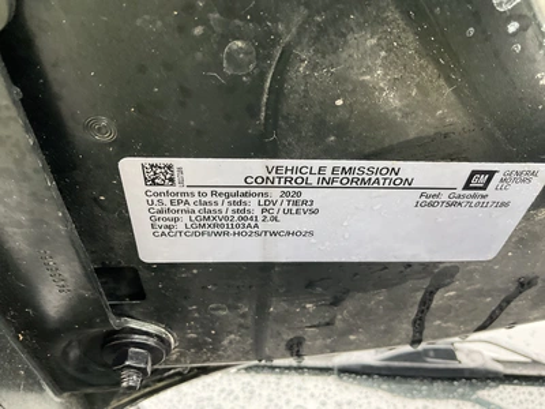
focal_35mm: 29
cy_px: 204
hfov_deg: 61.7
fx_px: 457
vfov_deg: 48.2
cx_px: 272
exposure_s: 1/60
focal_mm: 3
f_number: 1.8
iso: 250
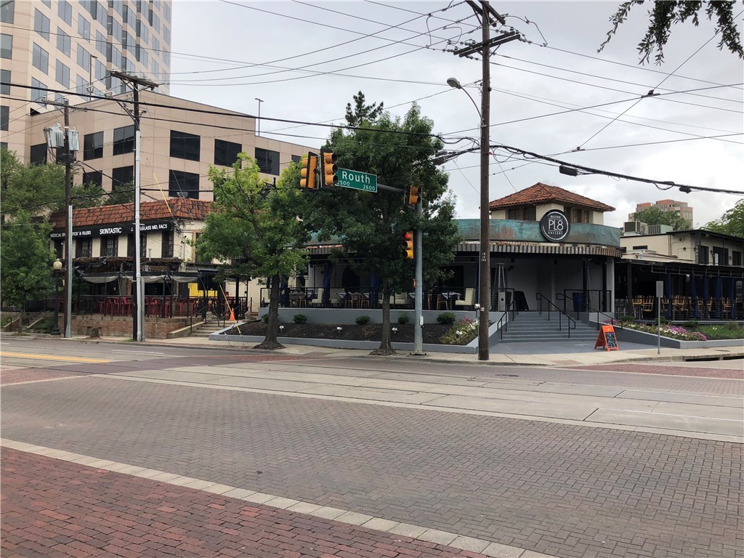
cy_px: 279
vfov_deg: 49.7
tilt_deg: +3.0
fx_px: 602
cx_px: 372
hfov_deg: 63.4
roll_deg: -0.1
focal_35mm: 28
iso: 20
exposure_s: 1/1621
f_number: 1.8
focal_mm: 4
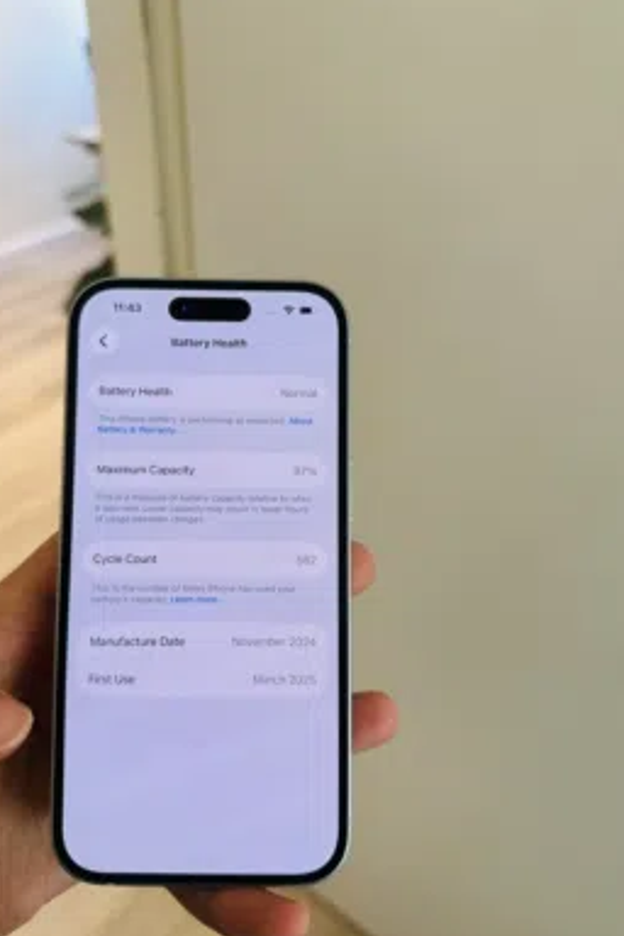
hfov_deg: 49.5
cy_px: 475
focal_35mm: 26
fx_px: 676
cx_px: 280
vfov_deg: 69.4
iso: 125
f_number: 1.78
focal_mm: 6.86
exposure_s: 1/100
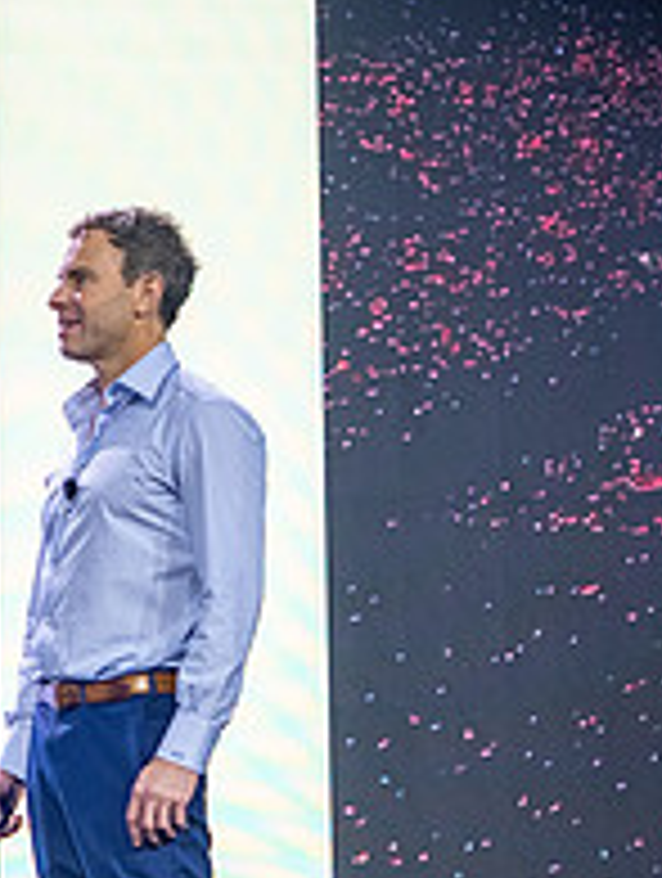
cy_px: 673
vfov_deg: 12.5
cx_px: -374
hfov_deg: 9.2
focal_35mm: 157
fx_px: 3990
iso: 1000
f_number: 2.8
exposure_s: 1/100
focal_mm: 55
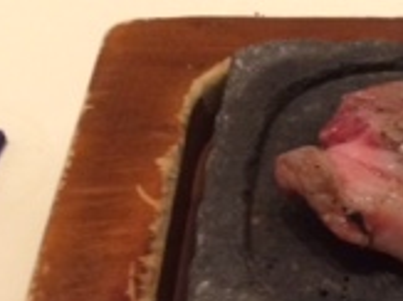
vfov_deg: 12.9
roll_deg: -3.3
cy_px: 234
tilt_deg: -41.6
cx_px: 564
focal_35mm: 114
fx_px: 1326
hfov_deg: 16.1
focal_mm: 4.15
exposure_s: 1/30
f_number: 2.2
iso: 250
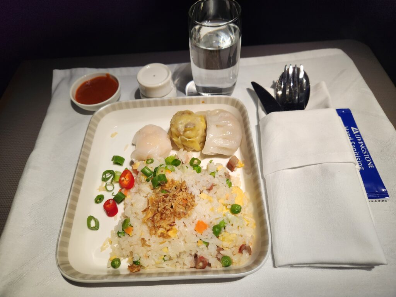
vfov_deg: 58.9
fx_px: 263
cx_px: 198
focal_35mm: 23
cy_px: 148
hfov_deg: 73.9
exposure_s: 1/100
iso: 160
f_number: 1.8
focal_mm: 5.4
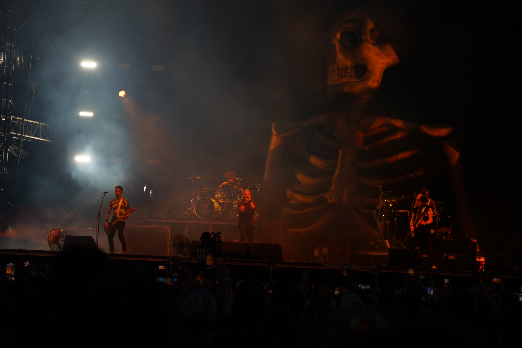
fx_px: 1522
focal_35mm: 105
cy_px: 174
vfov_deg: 13.0
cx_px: 261
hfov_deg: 19.5
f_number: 4
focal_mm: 105
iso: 400
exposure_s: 1/125
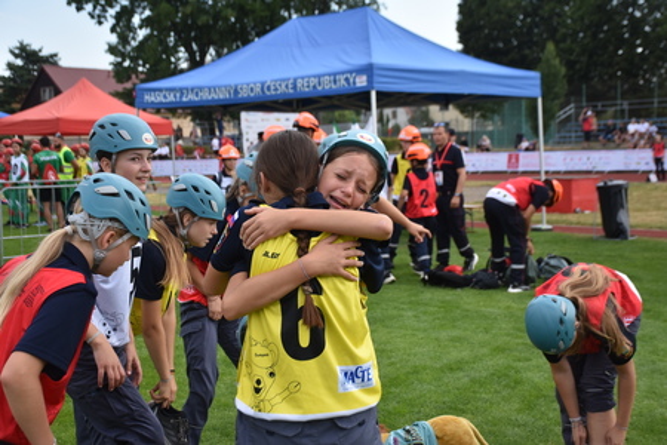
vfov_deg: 25.8
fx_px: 973
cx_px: 334
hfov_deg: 37.9
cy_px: 222
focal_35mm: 52
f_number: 4.5
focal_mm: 35
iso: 400
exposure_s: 1/1250
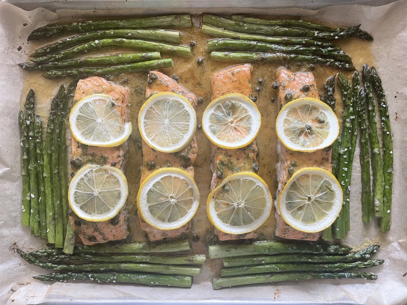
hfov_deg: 67.3
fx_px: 306
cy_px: 152
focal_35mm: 26
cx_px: 204
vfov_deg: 53.1
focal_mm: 4.2
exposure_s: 1/68
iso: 125
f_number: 1.6
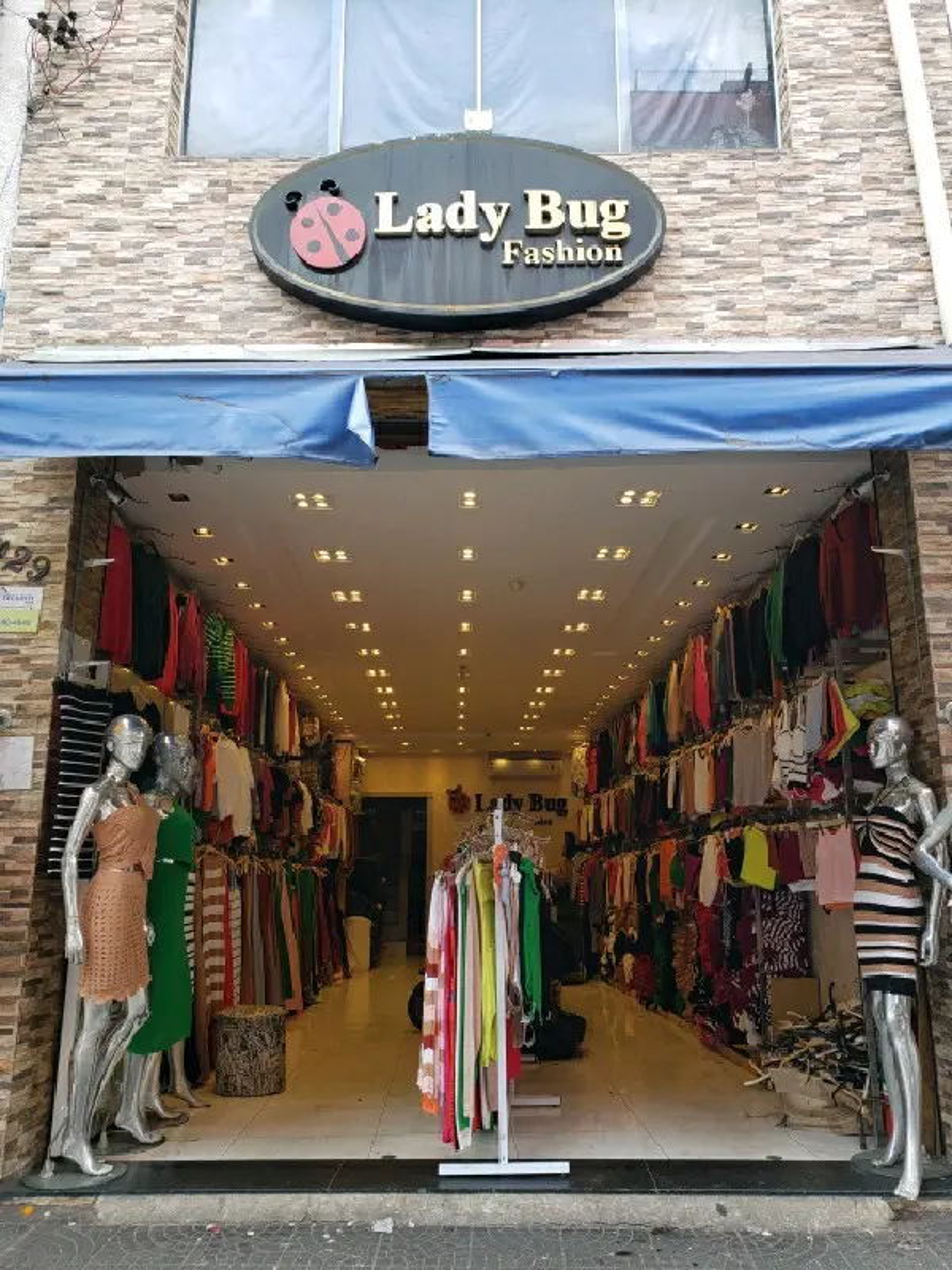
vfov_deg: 67.3
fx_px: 953
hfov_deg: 53.1
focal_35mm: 26
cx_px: 476
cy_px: 635
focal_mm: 4.3
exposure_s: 1/135
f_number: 2.4
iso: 50
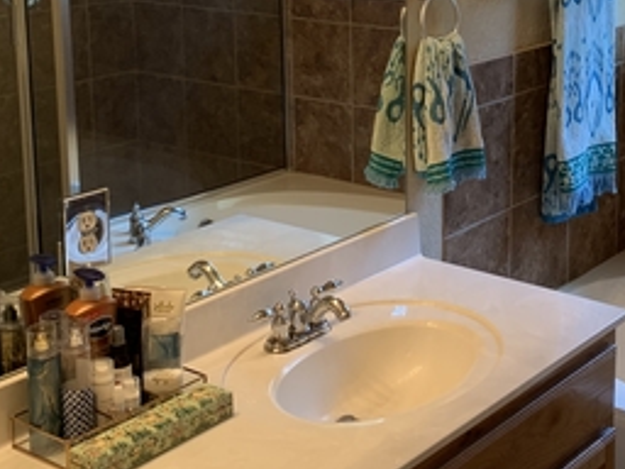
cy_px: 76
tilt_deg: -11.8
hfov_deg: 29.4
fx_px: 1174
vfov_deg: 22.2
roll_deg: -1.1
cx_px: 461
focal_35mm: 65
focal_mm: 4.25
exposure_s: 1/60
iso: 80
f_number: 1.8
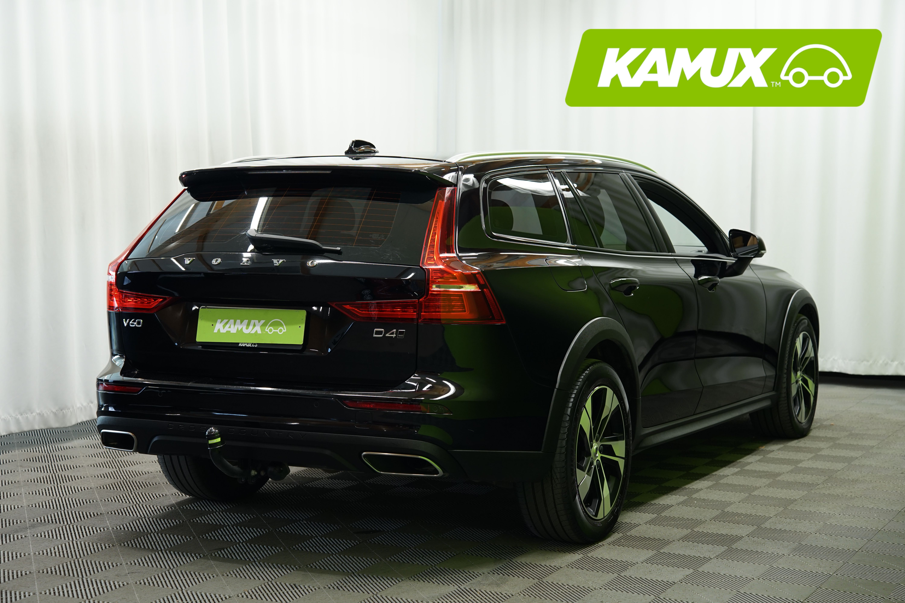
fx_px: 1483
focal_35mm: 59
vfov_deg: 23.0
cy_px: 302
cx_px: 452
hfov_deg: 33.9
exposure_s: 1/20
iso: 500
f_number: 5
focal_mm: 59
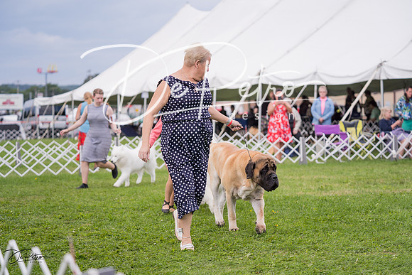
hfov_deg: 25.1
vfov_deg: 16.9
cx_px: 206
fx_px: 927
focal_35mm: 81
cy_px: 138
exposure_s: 1/1000
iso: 100
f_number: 2.8
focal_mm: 81
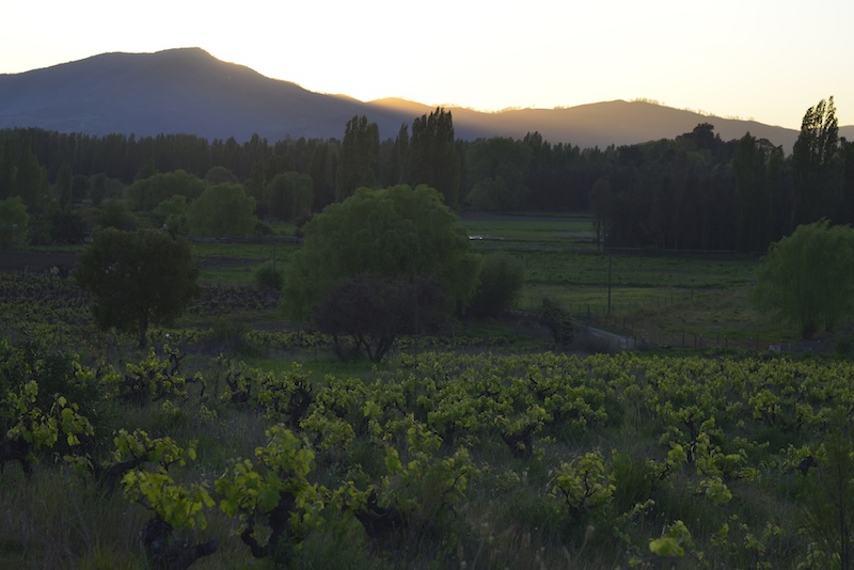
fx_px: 1661
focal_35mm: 70
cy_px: 285
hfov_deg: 28.8
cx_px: 427
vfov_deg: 19.5
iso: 100
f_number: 4
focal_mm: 70
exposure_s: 1/60
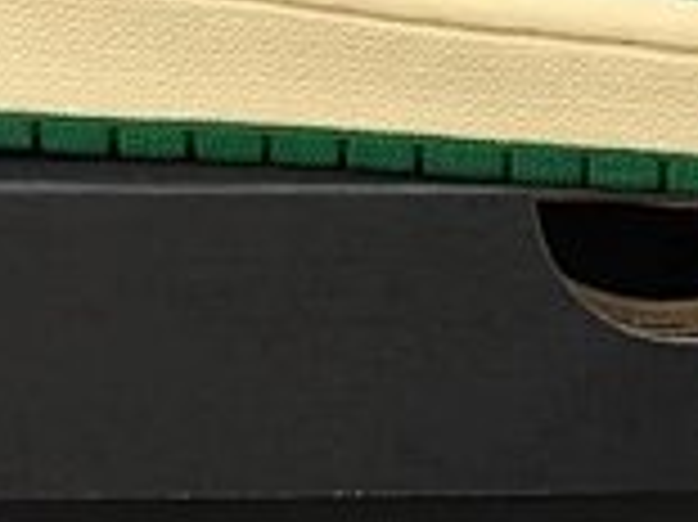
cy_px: 22
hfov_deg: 15.2
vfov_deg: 11.5
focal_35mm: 128
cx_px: 621
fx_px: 2579
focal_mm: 3.3
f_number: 2.4
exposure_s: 1/100
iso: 25
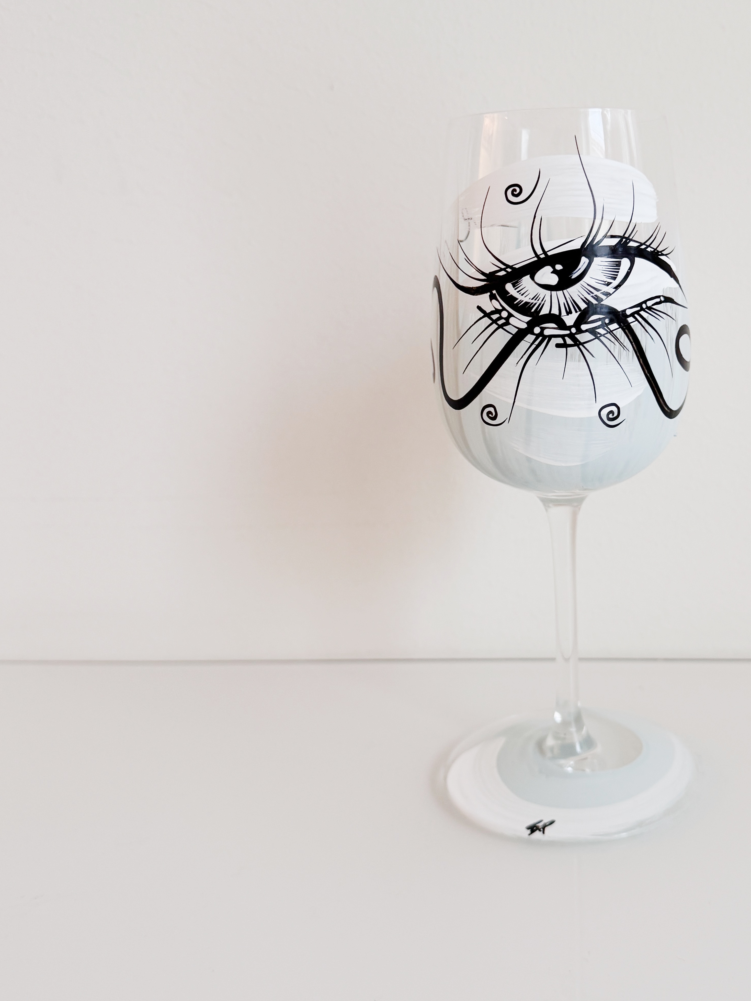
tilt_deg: -10.7
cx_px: 526
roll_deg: +1.5
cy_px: 430
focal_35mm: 35
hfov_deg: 40.0
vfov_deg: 52.4
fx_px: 1012
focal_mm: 6.76
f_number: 1.78
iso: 250
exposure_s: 1/50
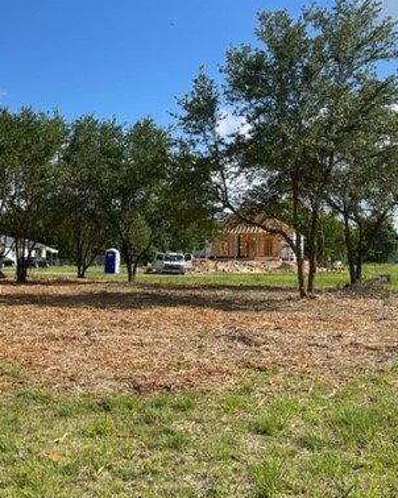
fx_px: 634
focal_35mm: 43
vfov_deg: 42.9
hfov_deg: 33.3
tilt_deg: -2.4
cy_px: 270
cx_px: 51
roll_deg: -0.5
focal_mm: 5.1
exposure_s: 1/3448
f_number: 1.6
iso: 32
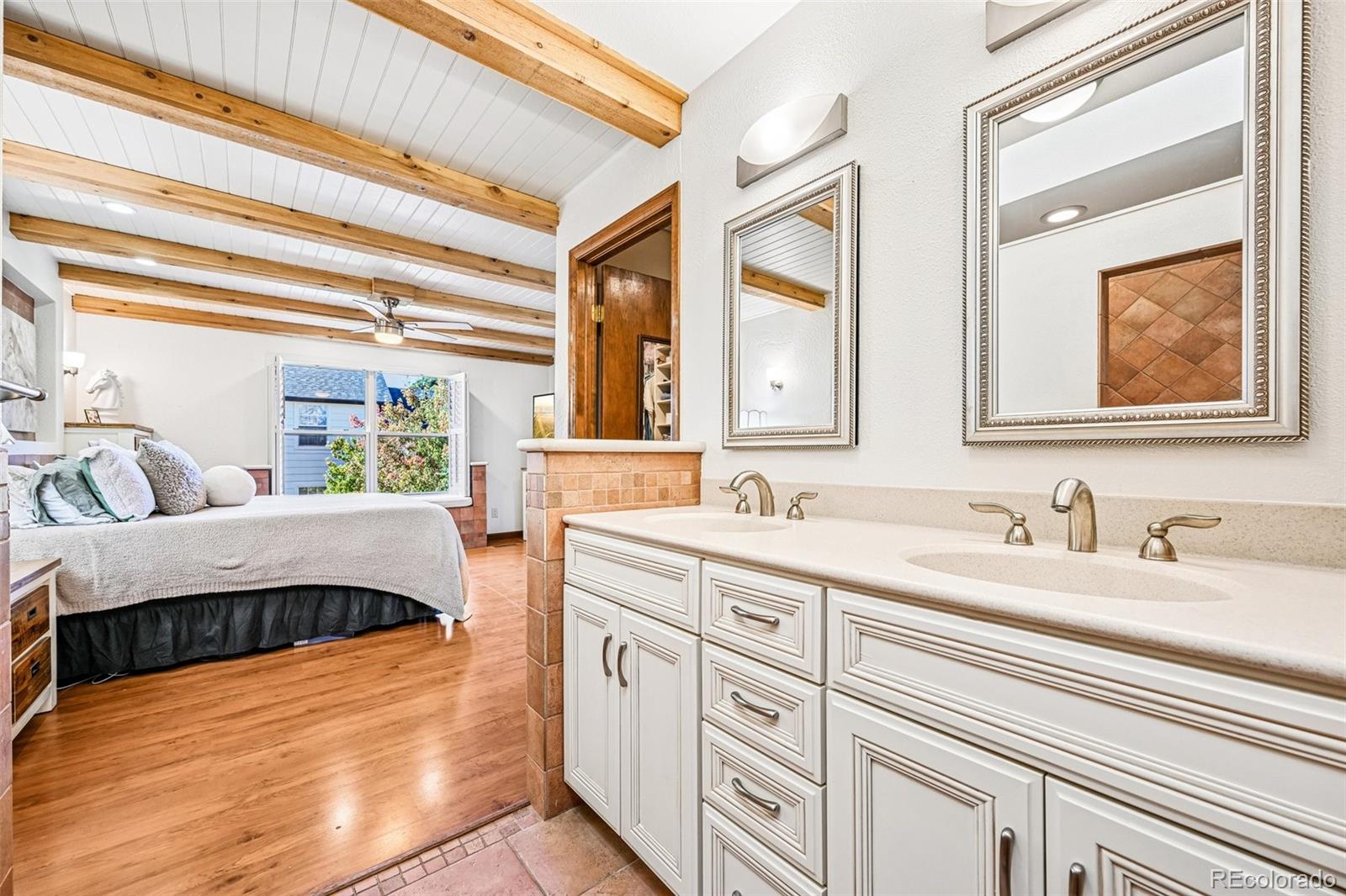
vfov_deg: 81.2
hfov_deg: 104.3
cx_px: 673
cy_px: 448
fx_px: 523
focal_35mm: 14
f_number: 8
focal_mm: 14
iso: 280
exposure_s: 1/15
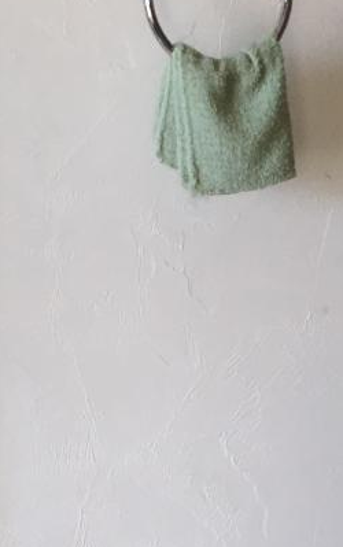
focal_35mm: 154
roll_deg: +2.0
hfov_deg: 8.5
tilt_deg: -14.3
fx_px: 2299
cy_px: 585
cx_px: 236
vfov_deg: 13.3
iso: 50
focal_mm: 4.15
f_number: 2.2
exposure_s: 1/30
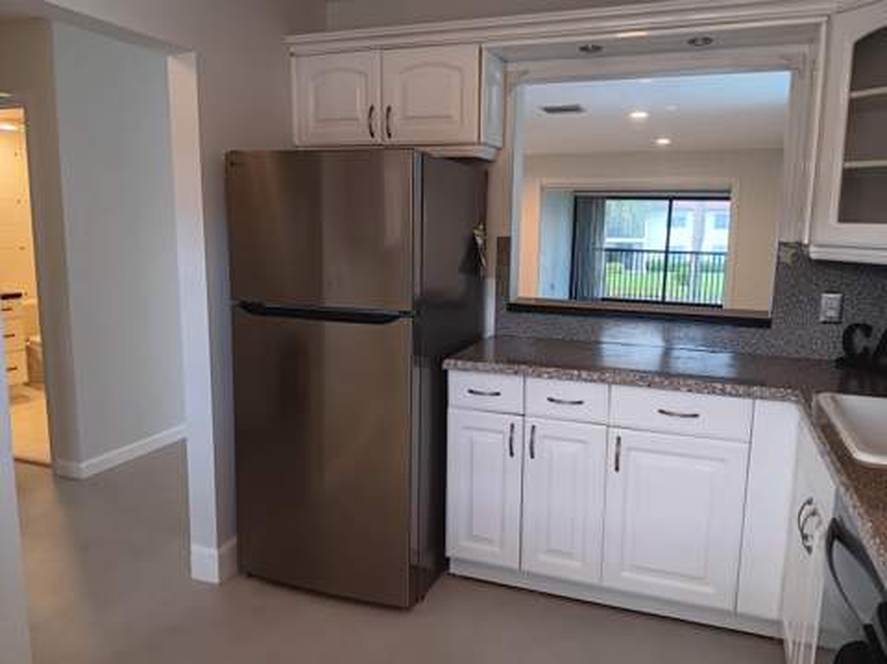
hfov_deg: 67.4
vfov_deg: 53.0
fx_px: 666
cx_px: 444
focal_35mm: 26
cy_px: 332
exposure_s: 1/30.3
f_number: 1.8
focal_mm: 3.98
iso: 80
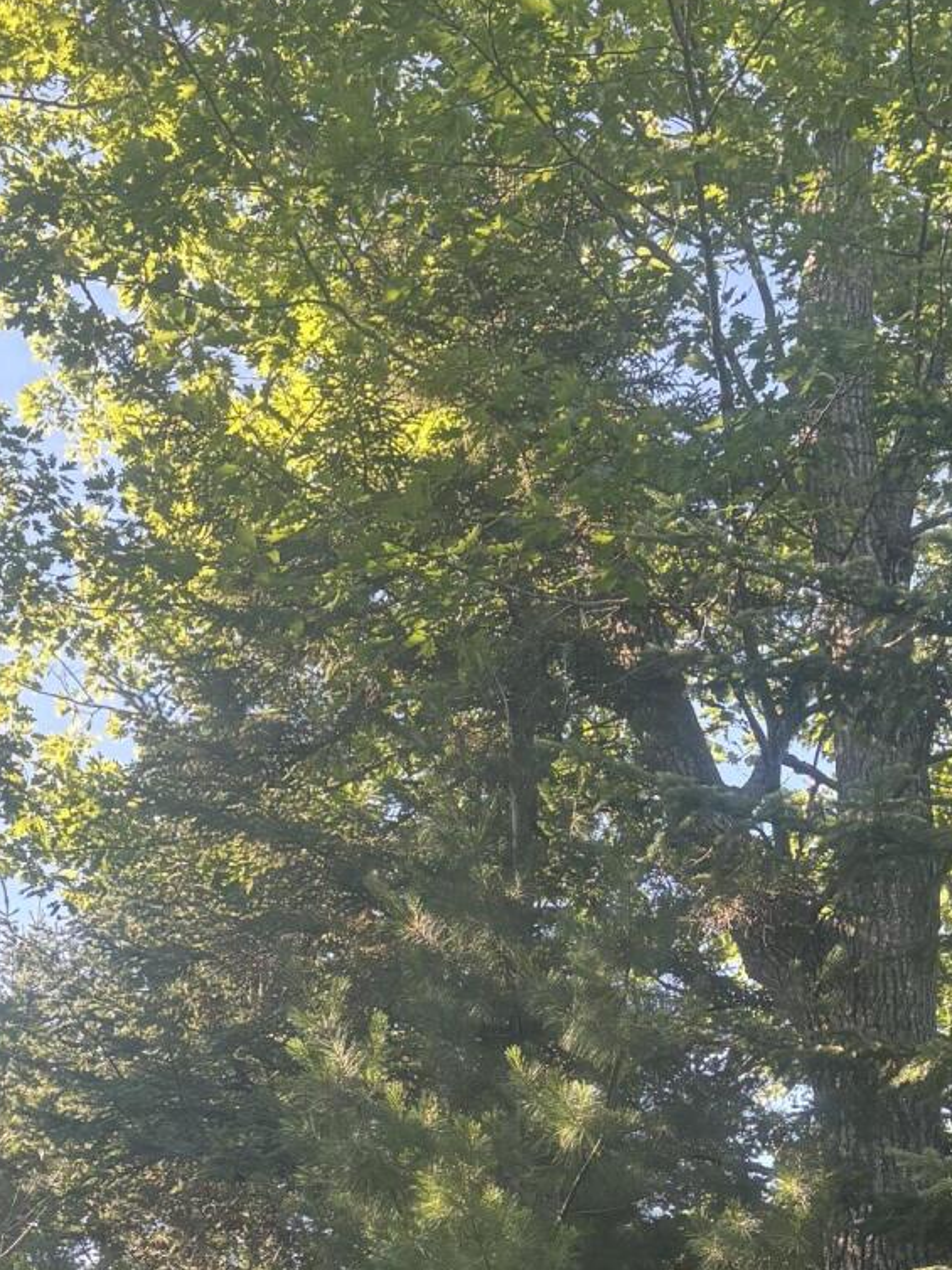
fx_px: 2532
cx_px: 789
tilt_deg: +22.9
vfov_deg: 27.1
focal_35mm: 69
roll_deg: +0.2
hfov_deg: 21.0
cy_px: 1152
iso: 50
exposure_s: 1/147
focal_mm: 5.96
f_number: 1.6
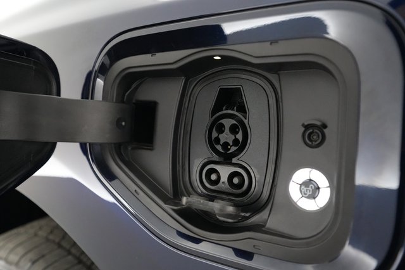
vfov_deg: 49.5
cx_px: 202
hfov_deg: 69.4
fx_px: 292
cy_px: 135
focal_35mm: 26
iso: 12800
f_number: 3.5
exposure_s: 1/160
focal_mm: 26
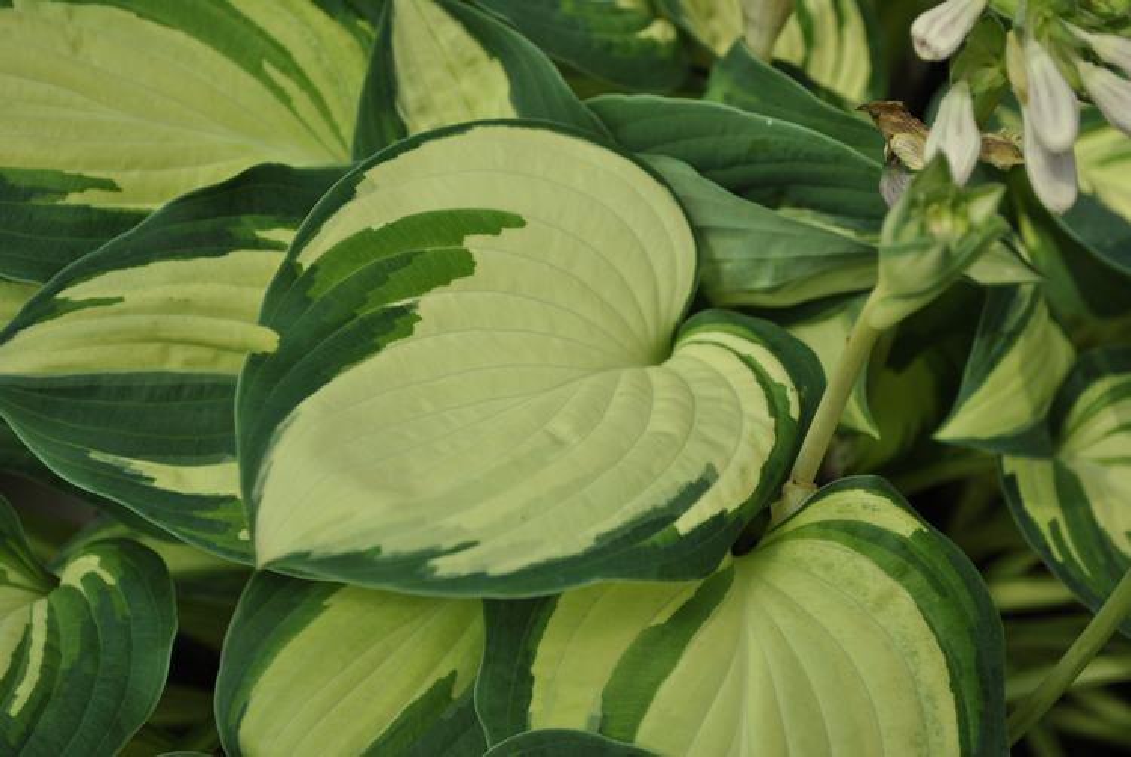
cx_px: 566
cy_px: 378
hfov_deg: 29.2
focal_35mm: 69
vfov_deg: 19.8
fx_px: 2170
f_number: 5.3
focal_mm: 46
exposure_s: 1/80
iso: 100
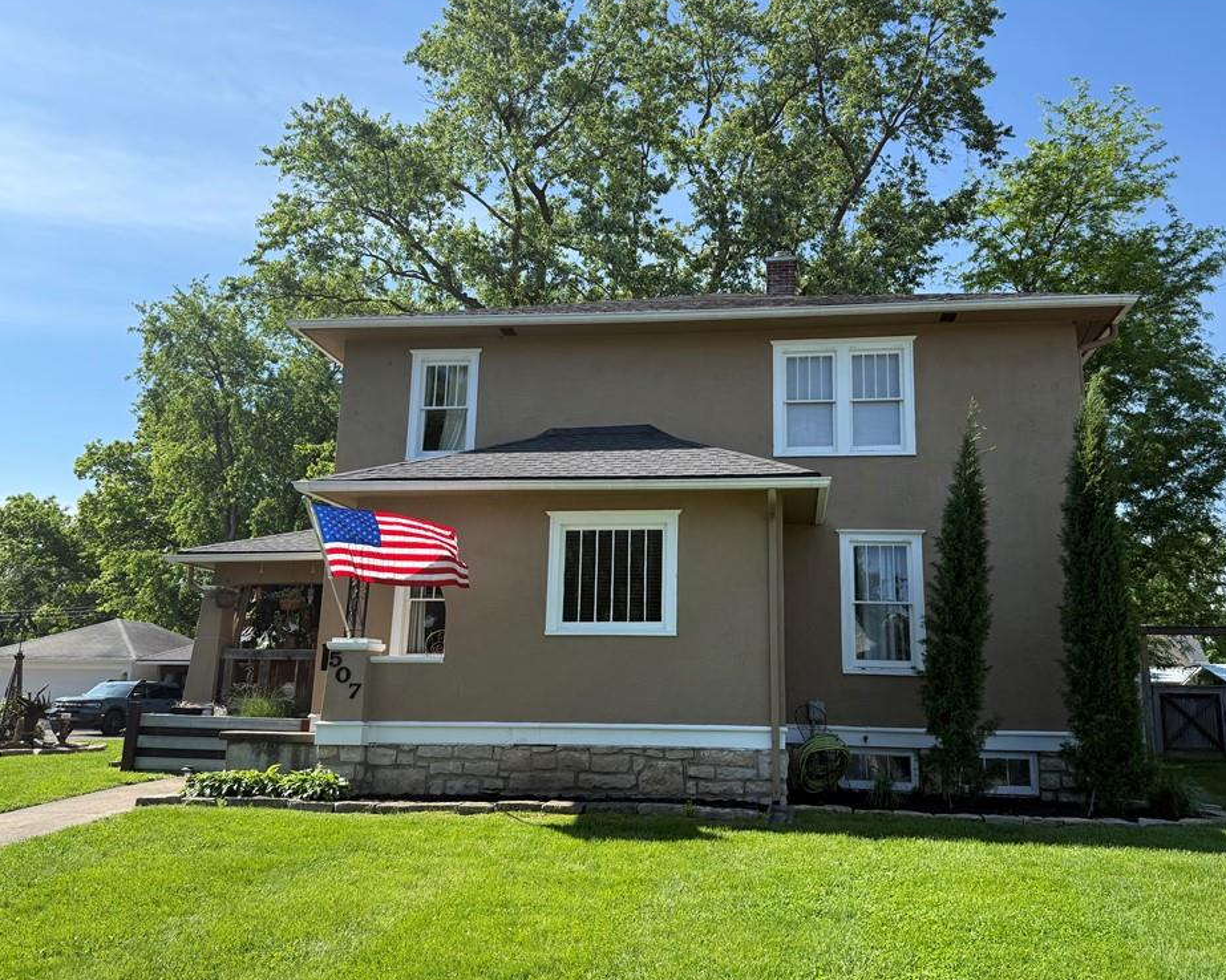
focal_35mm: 26
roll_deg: -1.2
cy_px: 495
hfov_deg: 66.0
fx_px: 943
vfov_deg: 54.9
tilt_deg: +12.7
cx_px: 657
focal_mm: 6.76
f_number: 1.78
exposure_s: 1/2611
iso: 100
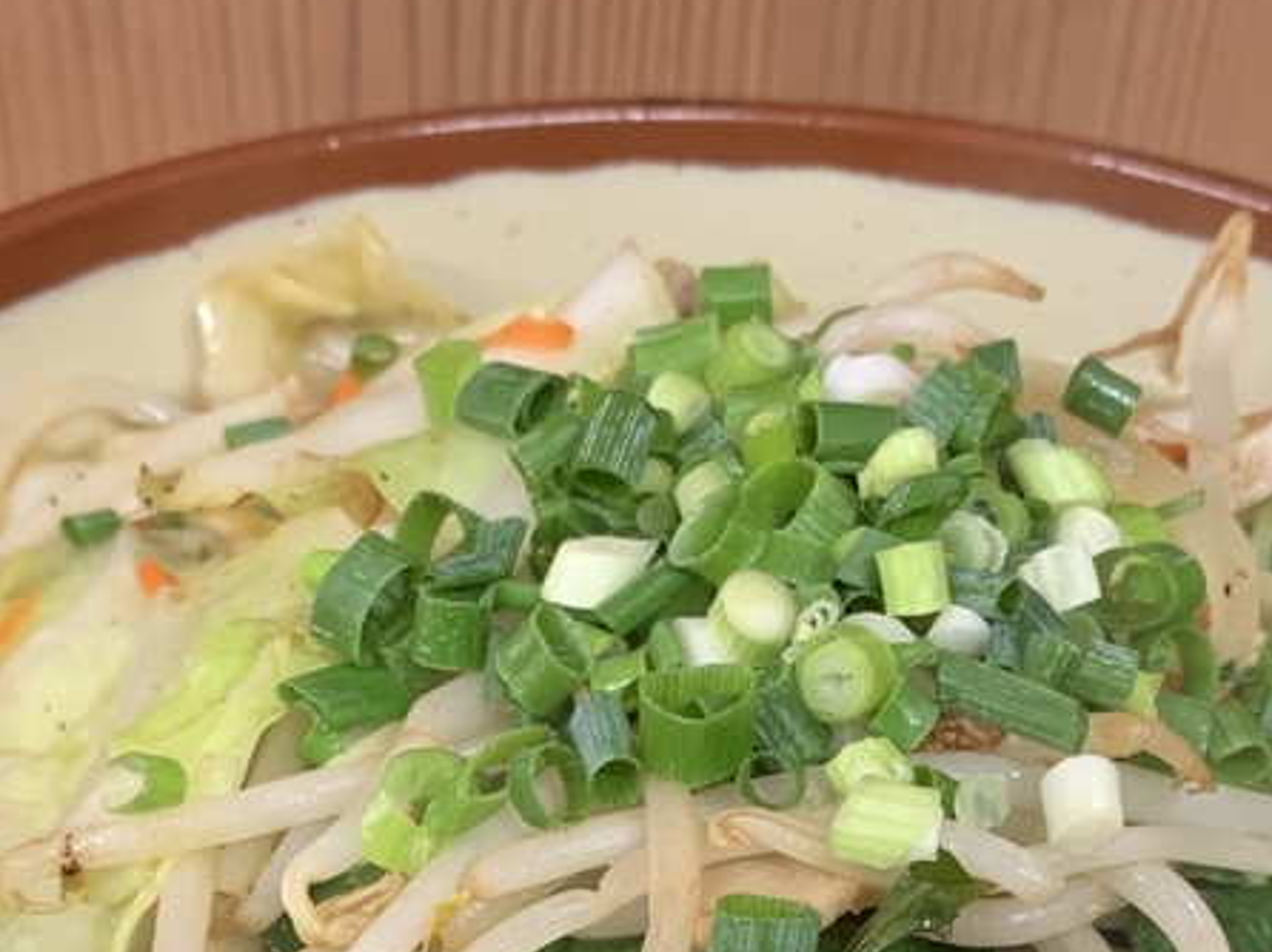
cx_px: 704
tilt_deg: -46.2
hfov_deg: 27.8
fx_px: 2571
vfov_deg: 19.5
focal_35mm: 70
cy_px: 1197
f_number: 1.8
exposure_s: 1/60
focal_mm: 4.25
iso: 250
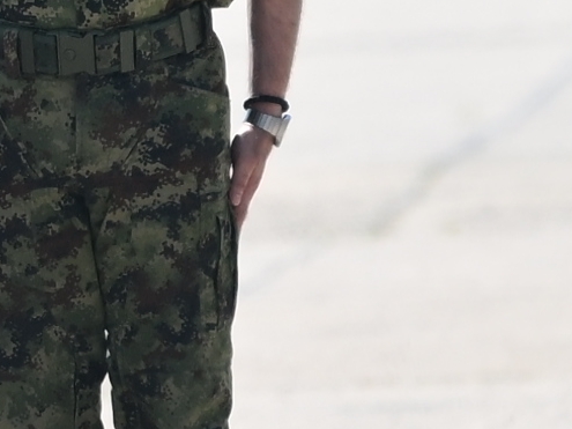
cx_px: -569
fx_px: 24103
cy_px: 176
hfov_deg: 1.4
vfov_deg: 1.0
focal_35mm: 1459
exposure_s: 1/2000
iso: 200
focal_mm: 200
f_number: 4
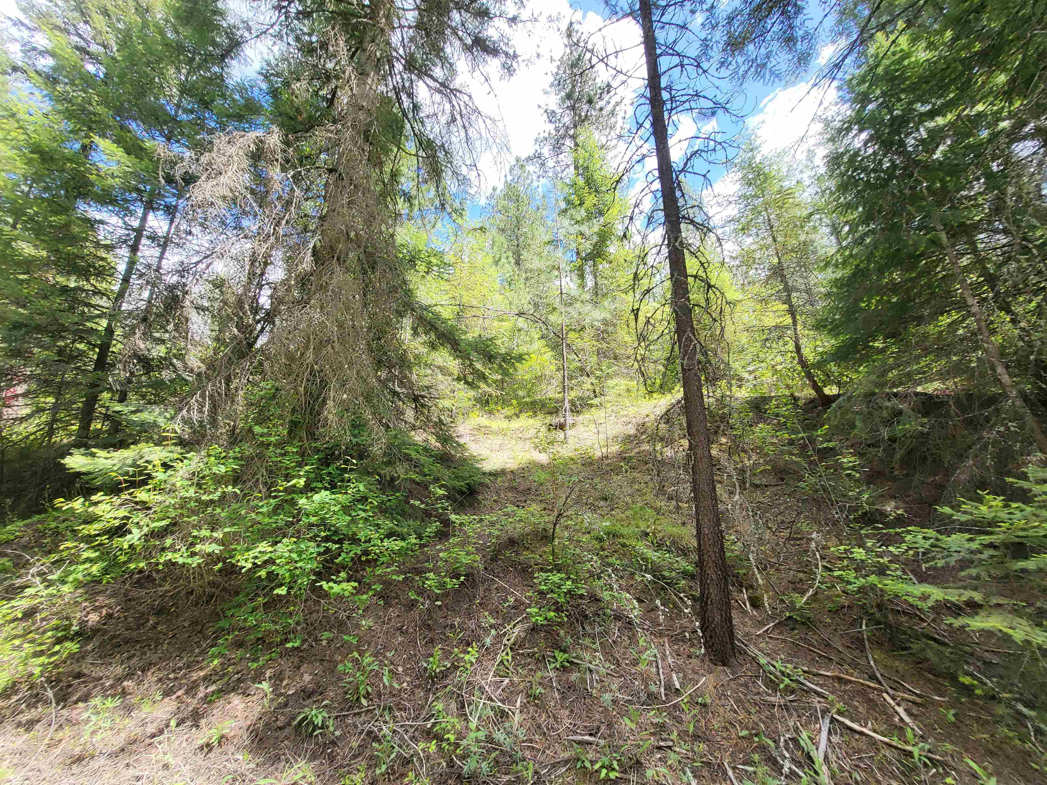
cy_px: 392
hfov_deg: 106.2
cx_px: 524
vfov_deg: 89.9
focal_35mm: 13
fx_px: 393
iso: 32
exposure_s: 1/258
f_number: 2.2
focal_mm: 1.74
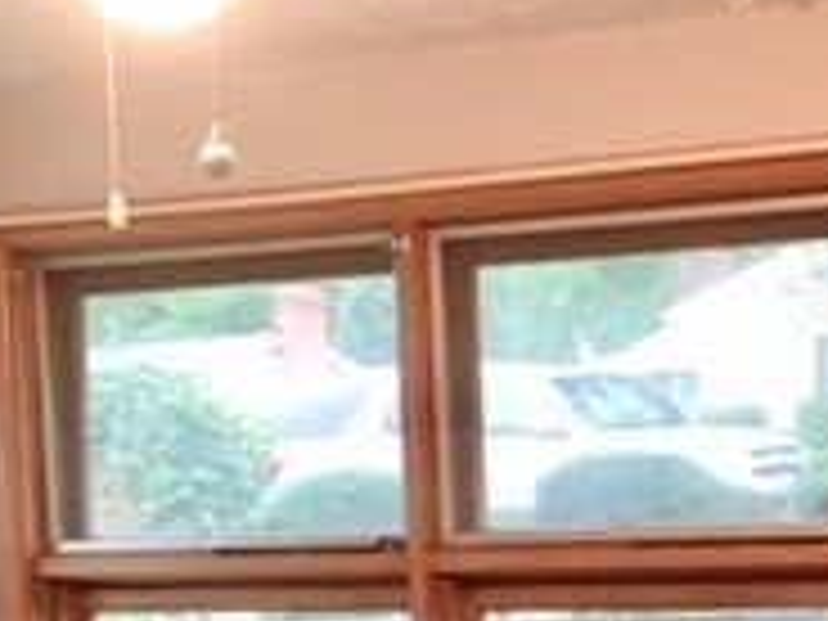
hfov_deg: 19.2
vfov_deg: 14.2
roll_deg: +0.8
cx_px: 680
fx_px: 2416
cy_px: 738
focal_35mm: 101
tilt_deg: -5.3
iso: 250
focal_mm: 4.15
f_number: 2.2
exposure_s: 1/17
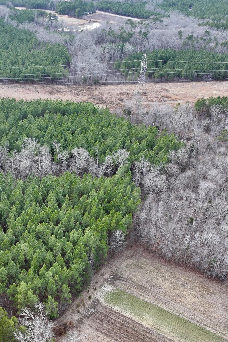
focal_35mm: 34
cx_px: 35
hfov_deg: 37.1
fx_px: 323
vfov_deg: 55.8
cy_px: 171
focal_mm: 12.29
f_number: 2.8
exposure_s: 1/320
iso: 100
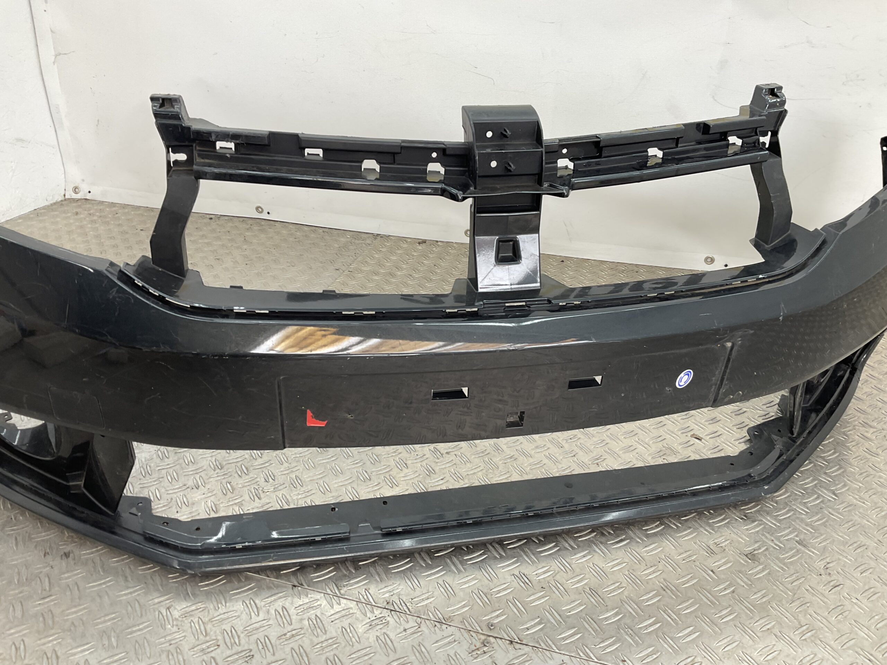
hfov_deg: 61.7
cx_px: 444
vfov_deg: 48.2
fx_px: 743
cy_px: 332
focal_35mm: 29
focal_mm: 3
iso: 25
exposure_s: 1/120
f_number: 1.8
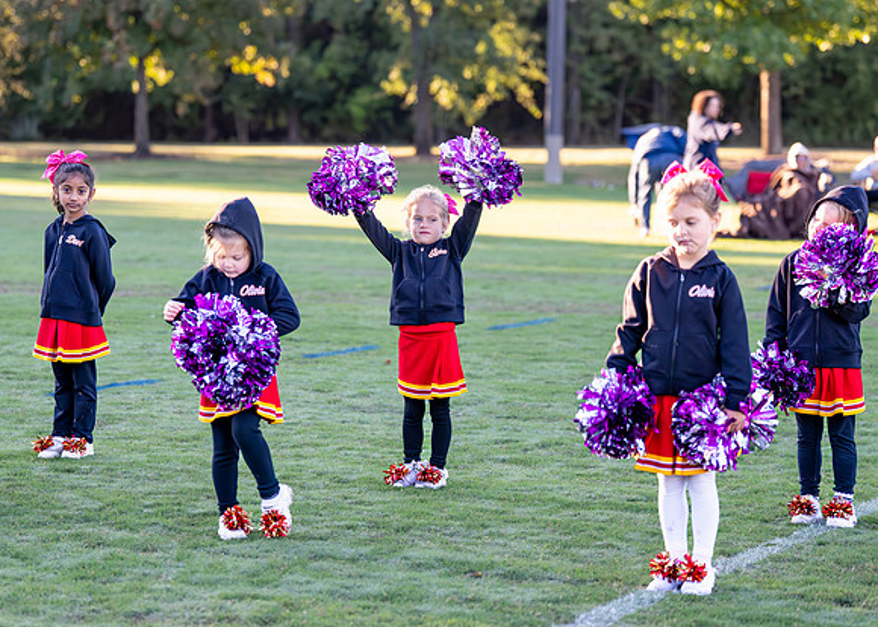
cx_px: 422
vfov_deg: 12.2
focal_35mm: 118
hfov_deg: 17.0
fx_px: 2940
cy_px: 278
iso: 1600
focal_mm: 98
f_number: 2.8
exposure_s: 1/3200
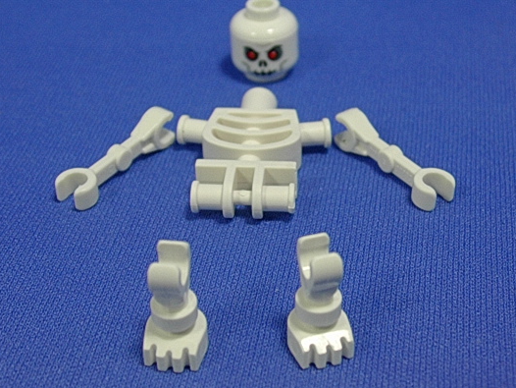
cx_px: 280
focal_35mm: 73
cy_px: 165
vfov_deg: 20.2
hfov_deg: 26.7
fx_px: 1089
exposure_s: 1/42.7
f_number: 3.4
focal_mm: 9
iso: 70
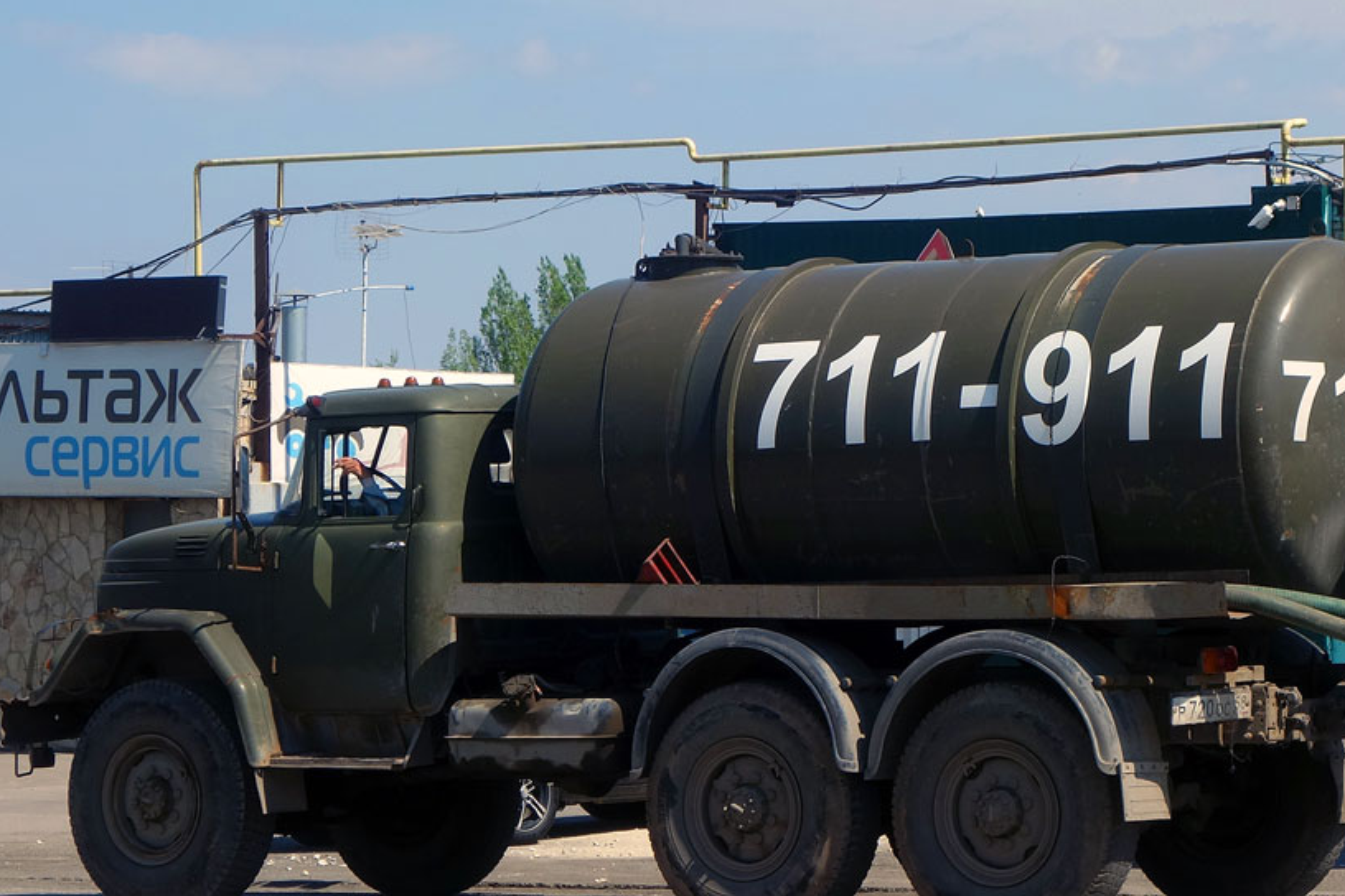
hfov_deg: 19.8
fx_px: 3848
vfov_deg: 13.3
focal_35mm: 103
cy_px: 382
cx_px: 788
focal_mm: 25.93
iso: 125
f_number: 6.3
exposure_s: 1/500
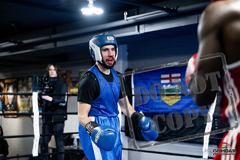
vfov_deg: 19.5
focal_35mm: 70
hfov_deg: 28.8
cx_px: 120
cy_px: 80
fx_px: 467
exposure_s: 1/1000
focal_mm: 70
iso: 10000
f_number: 2.8
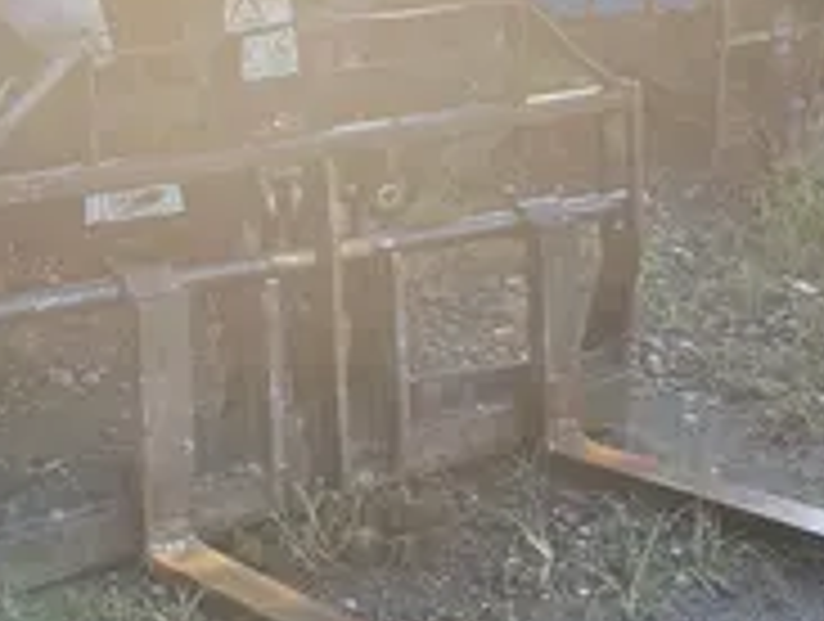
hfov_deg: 24.5
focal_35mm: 78
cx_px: 131
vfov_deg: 18.8
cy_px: 124
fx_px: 1860
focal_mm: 5.1
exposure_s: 1/172
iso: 50
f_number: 1.6
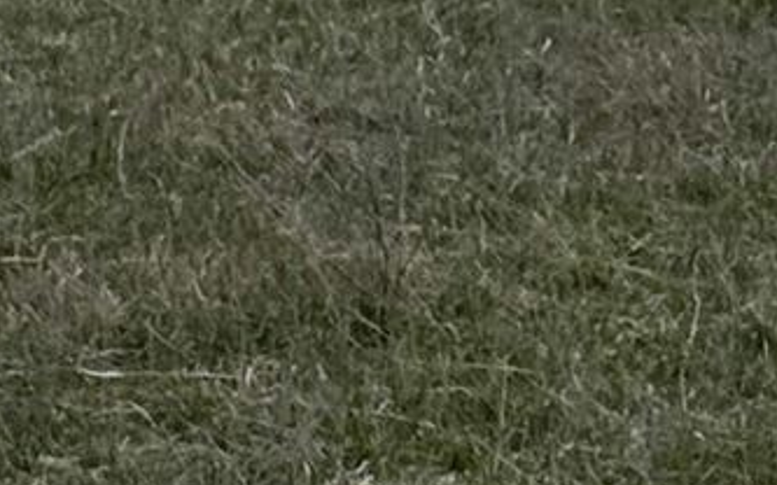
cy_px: -1087
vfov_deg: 3.6
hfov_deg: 6.0
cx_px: 387
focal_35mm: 352
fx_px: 7453
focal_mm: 6.76
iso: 64
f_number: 1.78
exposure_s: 1/9901
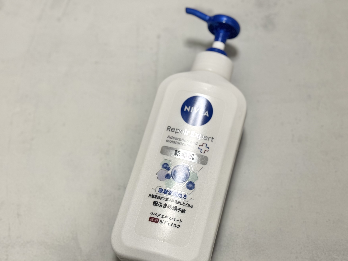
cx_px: 185
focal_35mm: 55
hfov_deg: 34.9
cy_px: 143
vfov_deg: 26.5
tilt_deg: -70.4
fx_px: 553
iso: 125
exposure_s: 1/50
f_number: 1.78
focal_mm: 6.76
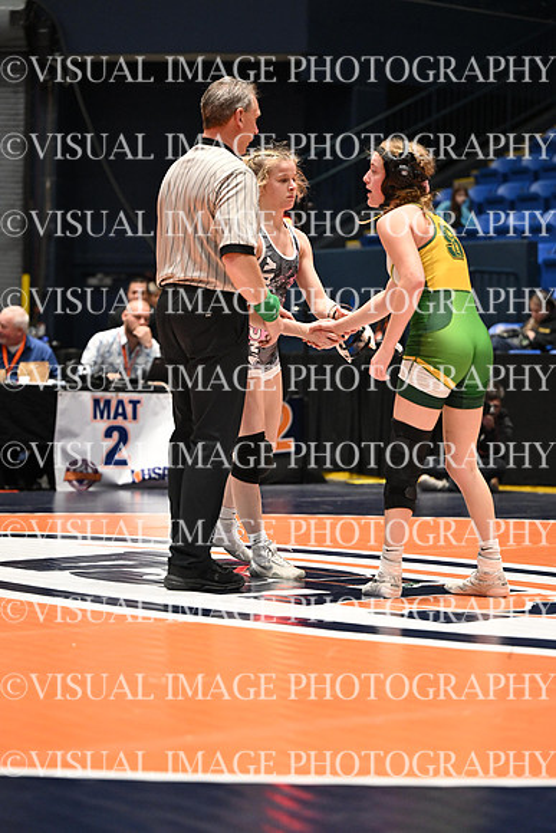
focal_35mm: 97
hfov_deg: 14.1
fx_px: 2246
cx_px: 278
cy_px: 416
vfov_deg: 21.0
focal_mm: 97
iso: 4500
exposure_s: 1/767
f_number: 2.8
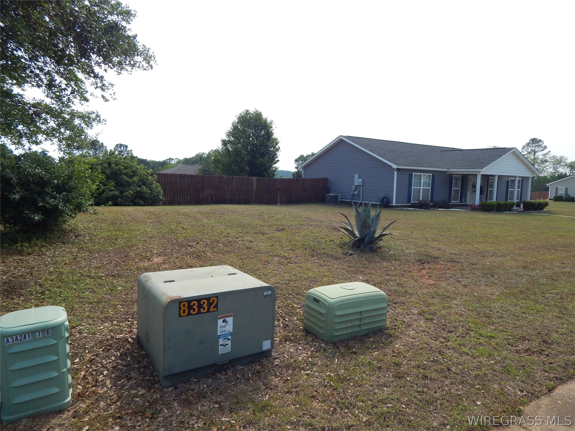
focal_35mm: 22
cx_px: 288
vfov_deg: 61.1
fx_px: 365
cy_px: 216
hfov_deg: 76.4
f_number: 6
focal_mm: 4
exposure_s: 1/400
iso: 125
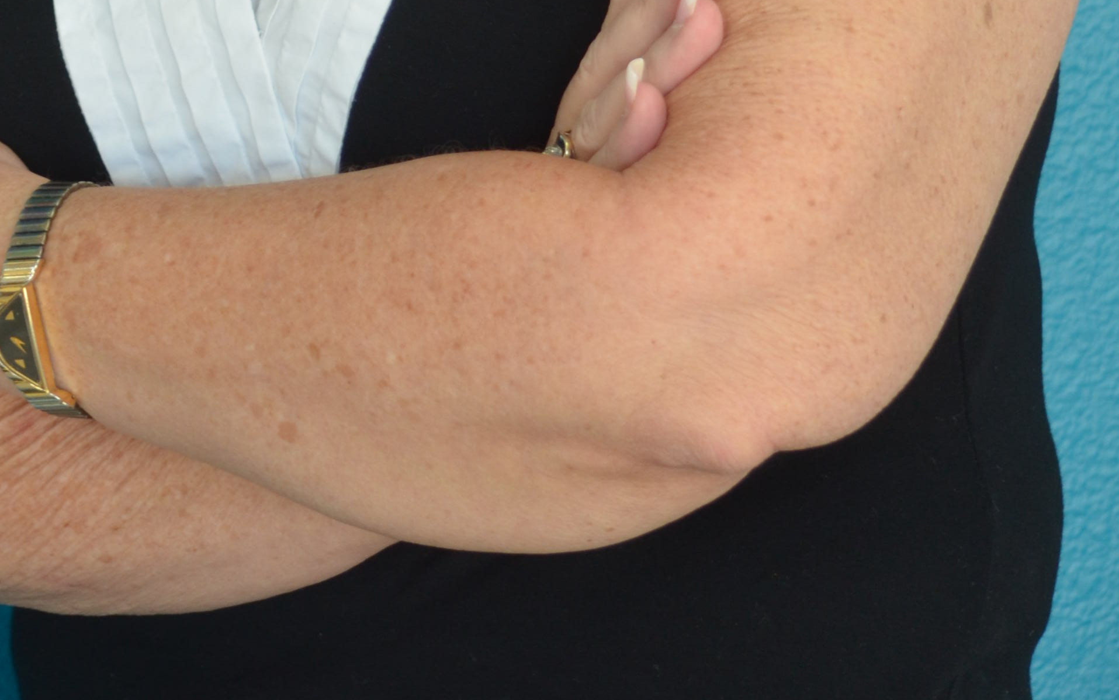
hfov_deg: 7.8
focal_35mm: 267
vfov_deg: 4.8
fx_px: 8143
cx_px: 187
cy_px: -690
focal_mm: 68
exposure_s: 1/100
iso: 400
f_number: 5
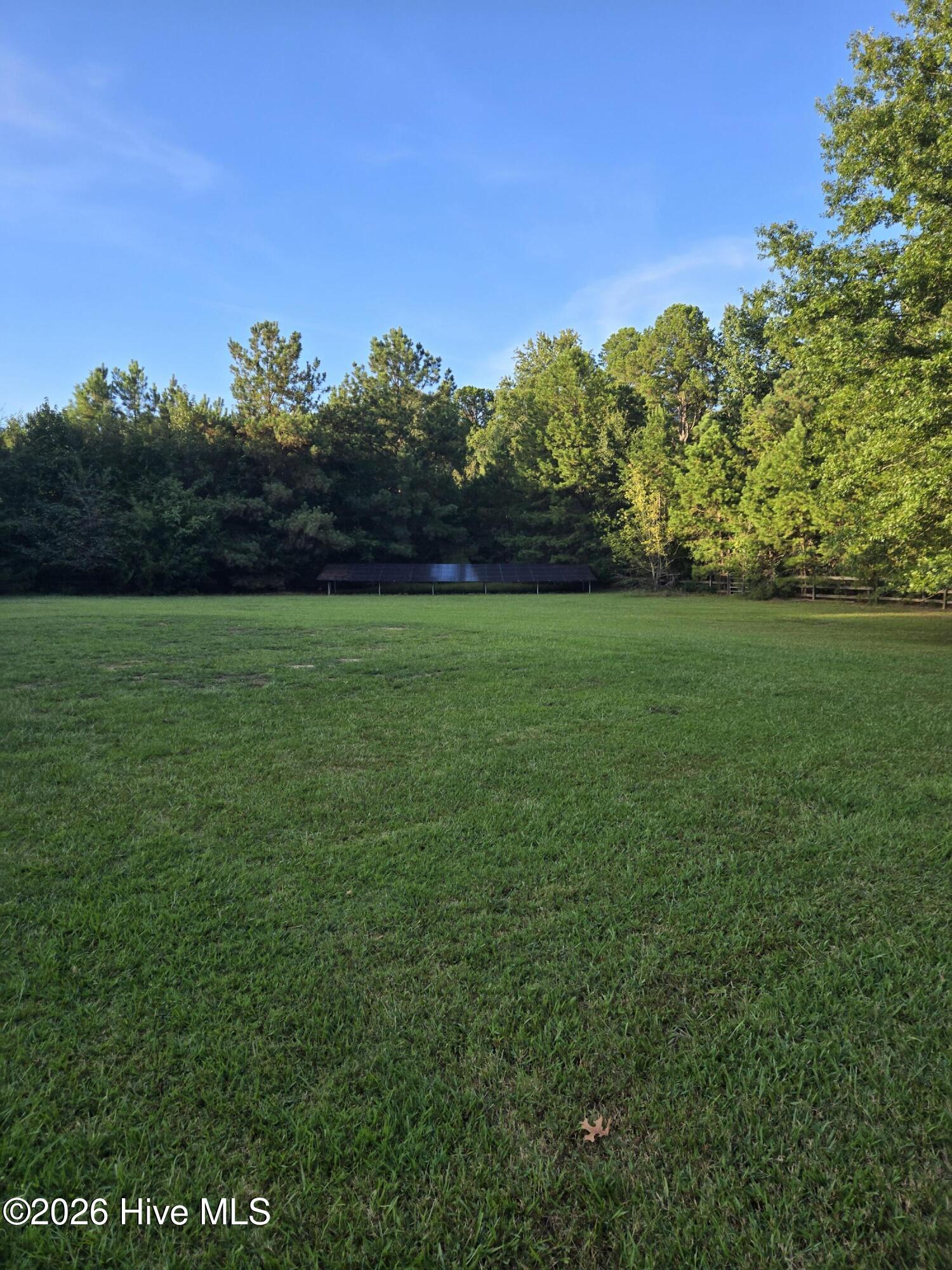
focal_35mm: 23
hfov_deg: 58.9
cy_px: 635
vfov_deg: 73.9
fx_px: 843
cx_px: 476
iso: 25
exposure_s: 1/380
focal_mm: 5.4
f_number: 1.8
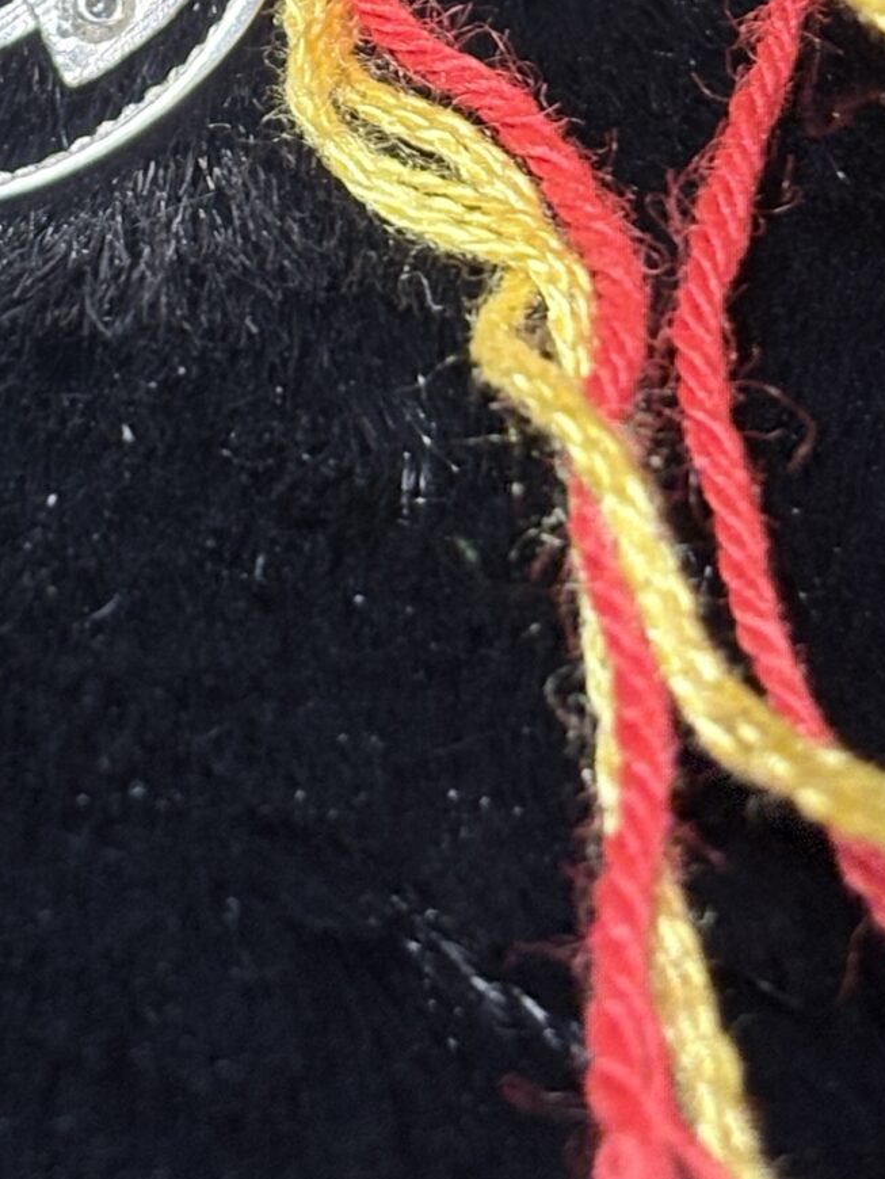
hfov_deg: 9.6
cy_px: -351
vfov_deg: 12.5
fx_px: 5213
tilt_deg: -52.5
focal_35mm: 153
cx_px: 11
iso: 32
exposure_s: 1/50
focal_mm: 5.96
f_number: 1.6
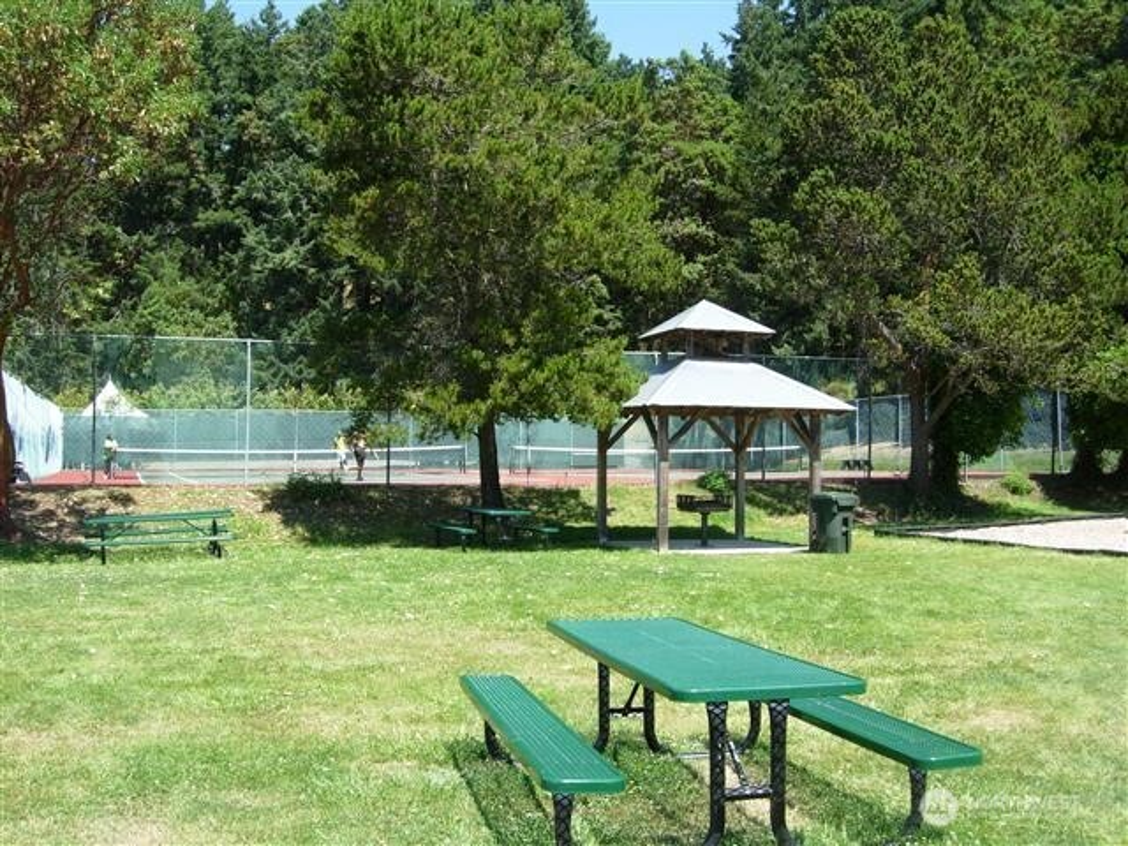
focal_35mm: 36
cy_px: 423
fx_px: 1173
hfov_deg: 51.4
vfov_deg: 39.7
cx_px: 564
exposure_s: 1/228
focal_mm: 7.5
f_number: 4.3
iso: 50
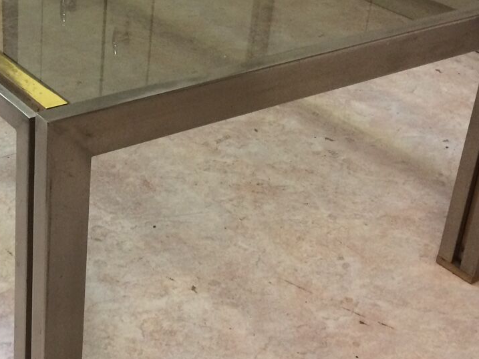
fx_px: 913
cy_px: 109
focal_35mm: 66
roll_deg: -1.5
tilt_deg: -26.6
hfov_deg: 28.6
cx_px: 75
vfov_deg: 22.1
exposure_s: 1/33
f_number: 2.2
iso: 80
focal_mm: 4.15
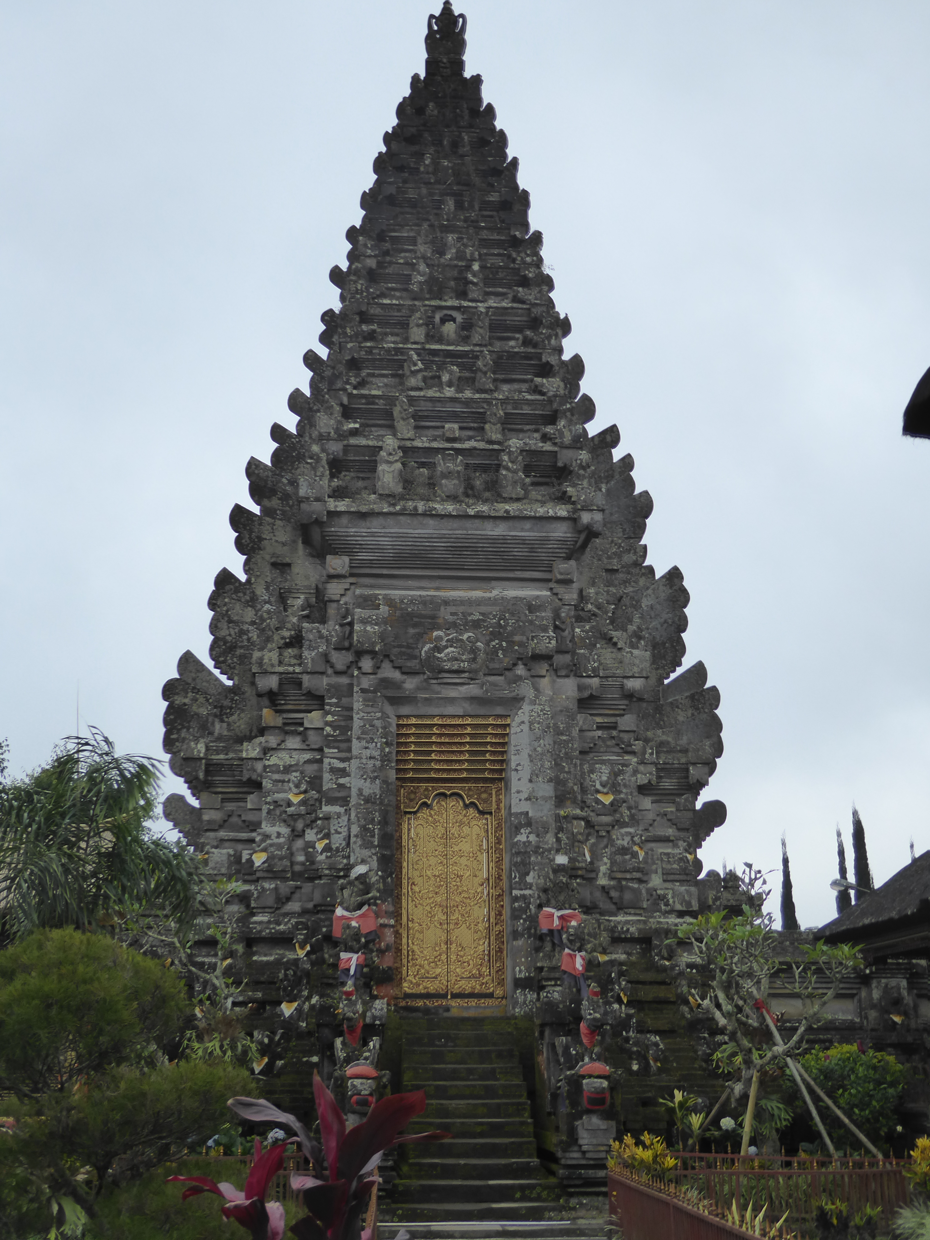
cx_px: 465
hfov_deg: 31.5
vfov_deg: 41.2
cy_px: 620
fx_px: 1648
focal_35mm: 46
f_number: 3.9
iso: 160
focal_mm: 7.8
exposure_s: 1/320
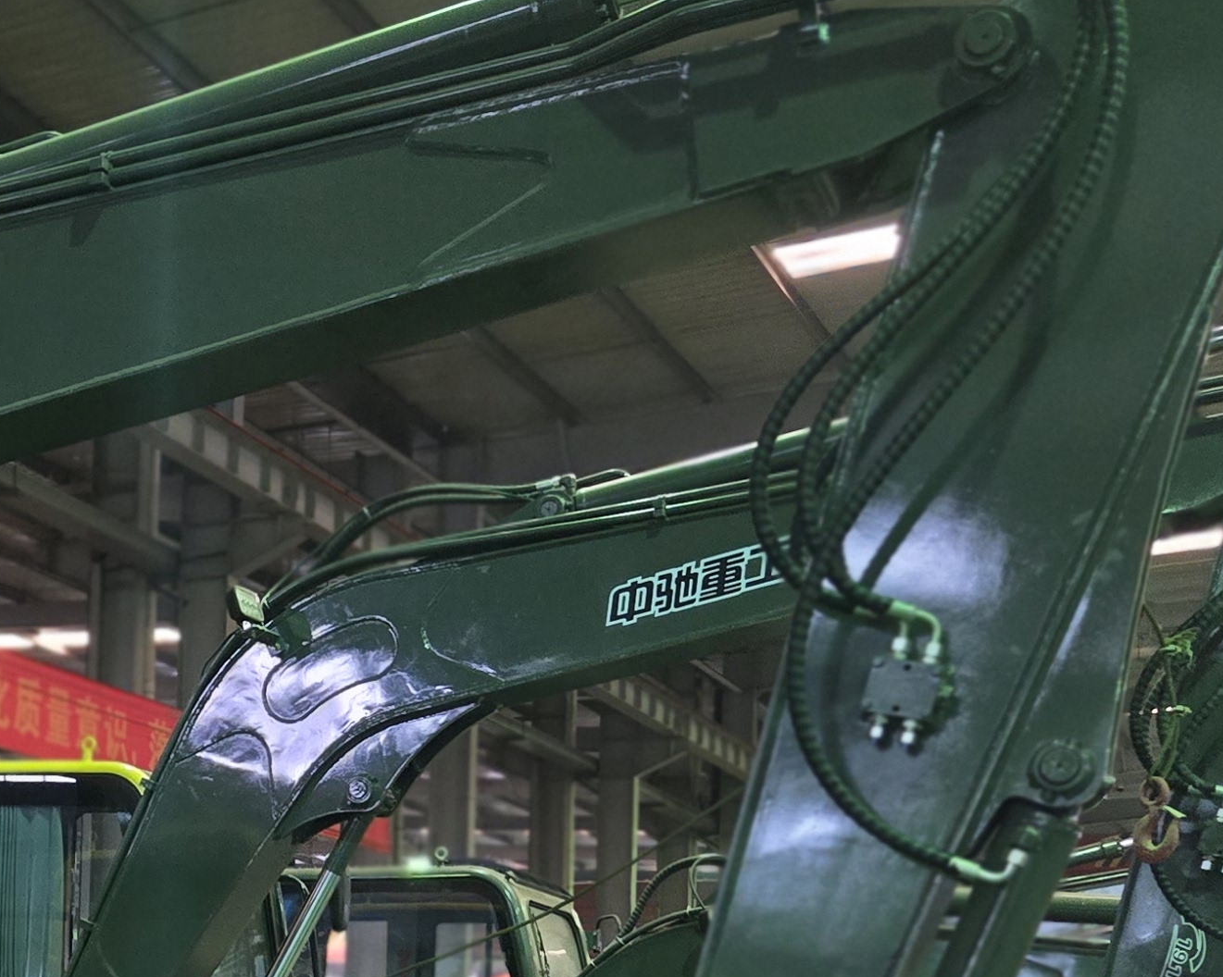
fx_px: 2461
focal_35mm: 68
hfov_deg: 25.6
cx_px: -162
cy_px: 1038
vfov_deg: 21.5
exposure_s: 1/33.3
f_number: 1.8
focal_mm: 5.4
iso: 1600
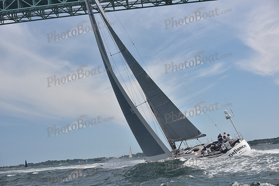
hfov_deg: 28.8
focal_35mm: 70
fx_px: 543
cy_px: 93
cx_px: 140
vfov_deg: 19.5
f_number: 7.1
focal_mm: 70
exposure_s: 1/800
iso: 320
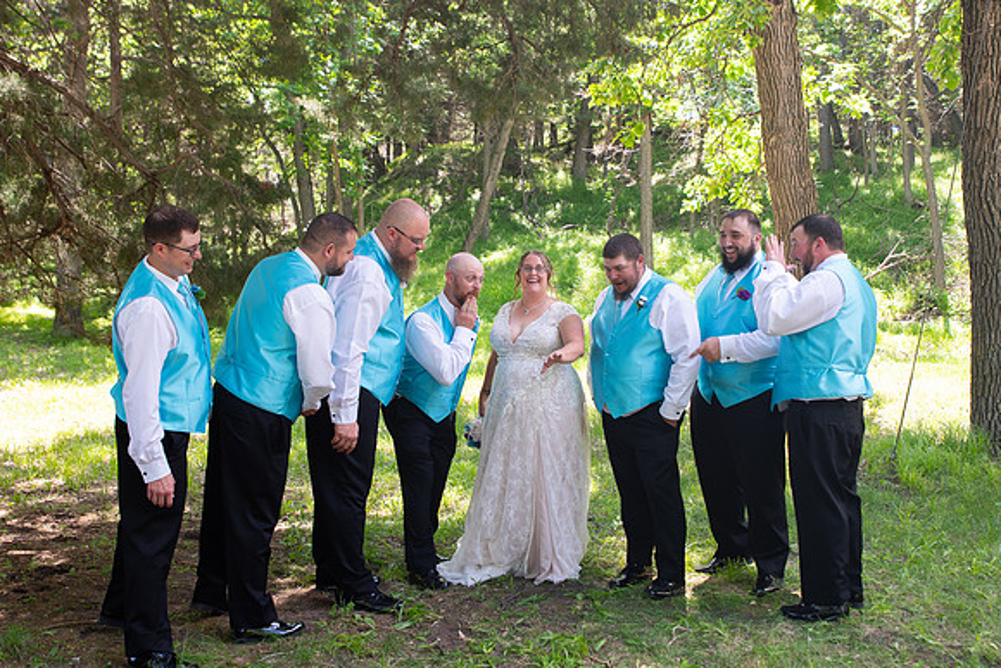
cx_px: 534
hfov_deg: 51.6
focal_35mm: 37
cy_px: 355
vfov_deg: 35.8
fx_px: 1034
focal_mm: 29
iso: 250
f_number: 5
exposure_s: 1/125
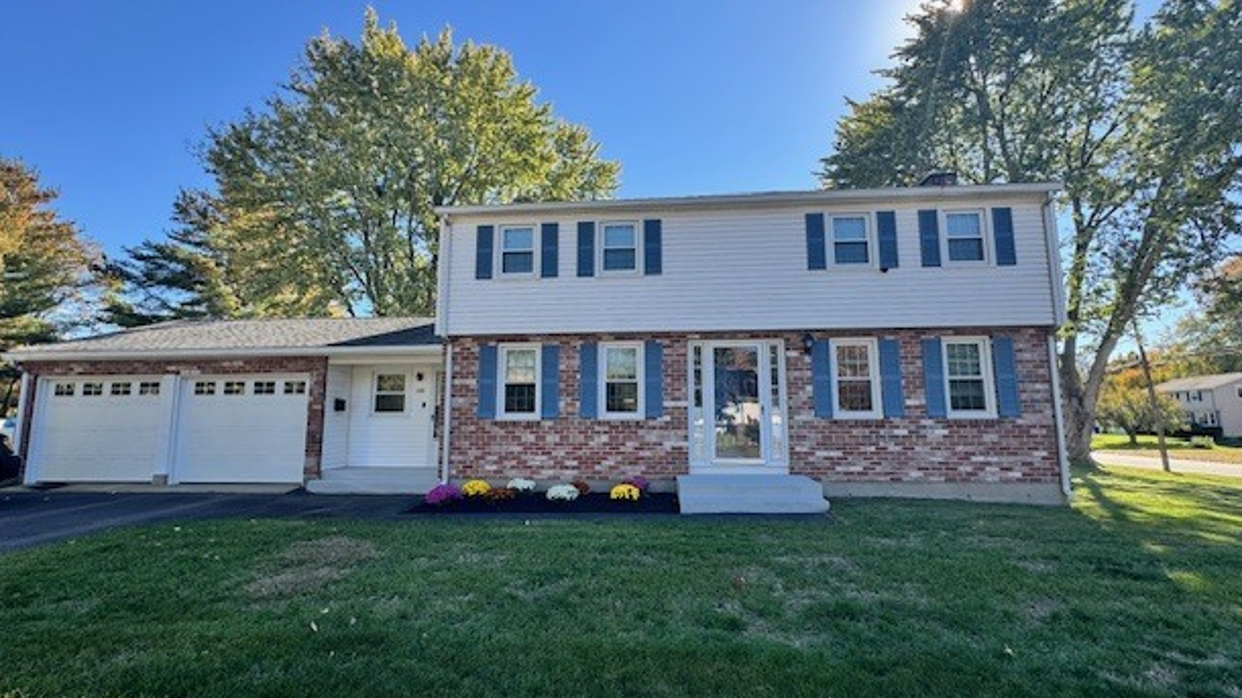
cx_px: 627
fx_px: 527
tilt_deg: +5.8
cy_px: 358
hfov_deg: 99.4
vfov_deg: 67.1
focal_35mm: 16
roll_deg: -0.4
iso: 50
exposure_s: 1/373
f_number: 2.2
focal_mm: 2.22
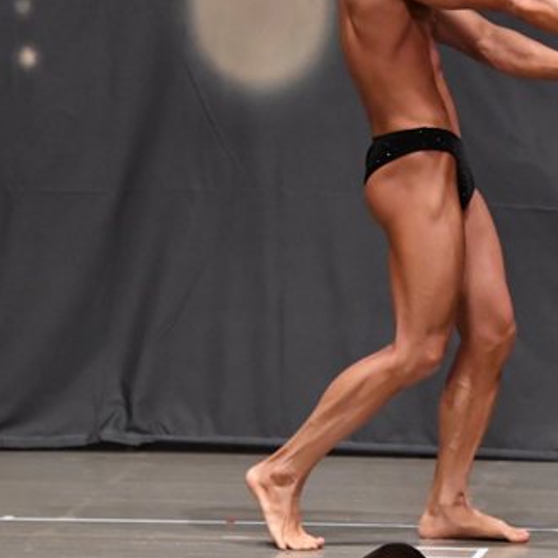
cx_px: 467
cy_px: 164
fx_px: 7970
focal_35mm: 437
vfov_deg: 4.0
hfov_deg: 4.0
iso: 6400
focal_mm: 145
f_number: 5.6
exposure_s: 1/400
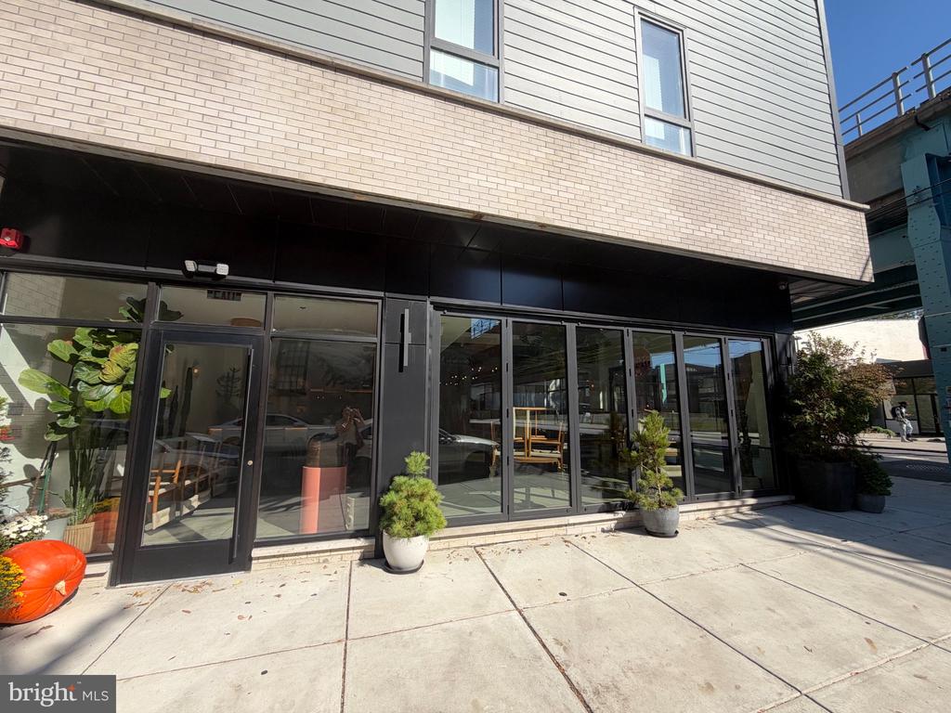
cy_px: 356
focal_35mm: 14
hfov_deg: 102.1
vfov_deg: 85.7
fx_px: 385
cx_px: 476
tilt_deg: +8.9
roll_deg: -0.5
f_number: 2.2
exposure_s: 1/770
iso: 20
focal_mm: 2.22
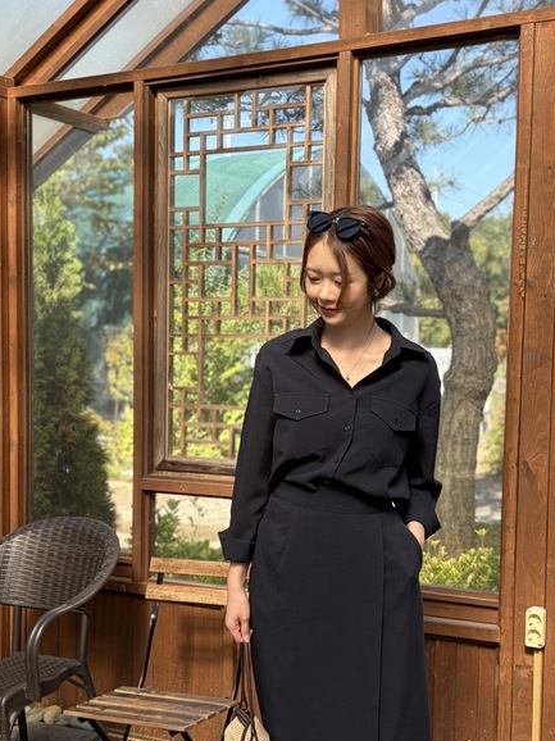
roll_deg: -0.8
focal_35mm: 45
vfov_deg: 41.5
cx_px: 249
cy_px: 497
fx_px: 963
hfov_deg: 32.1
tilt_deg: -3.2
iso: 50
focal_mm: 5.96
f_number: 1.6
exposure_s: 1/1217
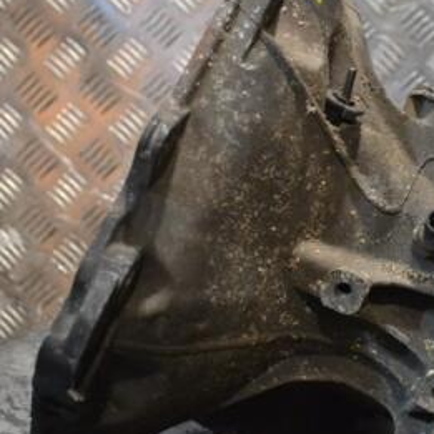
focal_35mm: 117
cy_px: 205
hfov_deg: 14.8
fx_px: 1660
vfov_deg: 14.9
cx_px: 366
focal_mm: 40
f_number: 5.3
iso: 3200
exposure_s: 1/100
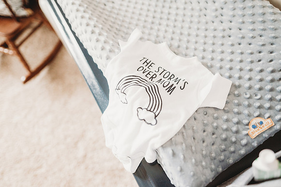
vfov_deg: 53.2
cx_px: 140
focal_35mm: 24
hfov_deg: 73.7
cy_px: 94
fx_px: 187
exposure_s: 1/160
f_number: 2.2
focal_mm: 24
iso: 800
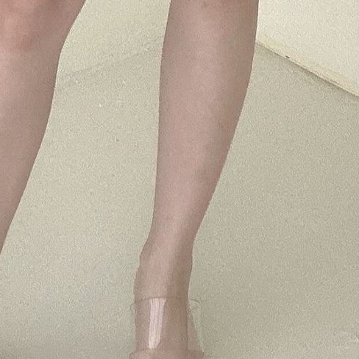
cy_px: -364
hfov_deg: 17.4
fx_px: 1173
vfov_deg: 14.4
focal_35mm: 100
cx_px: 118
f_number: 1.9
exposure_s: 1/60
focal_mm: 2.69
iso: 80
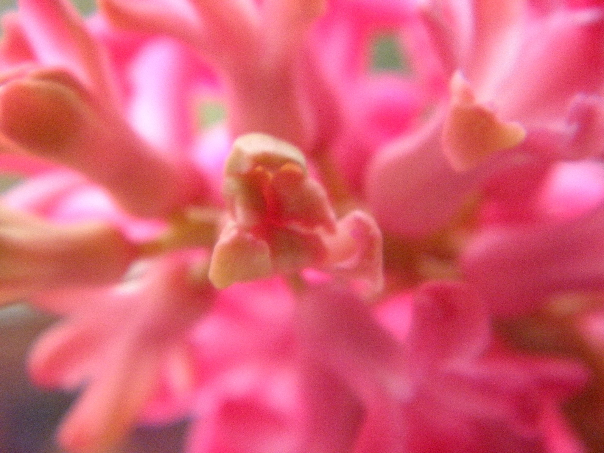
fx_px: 1396
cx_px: 302
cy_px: 226
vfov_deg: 18.4
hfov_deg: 24.4
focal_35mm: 80
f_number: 4.4
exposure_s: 1/40
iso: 400
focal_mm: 14.3
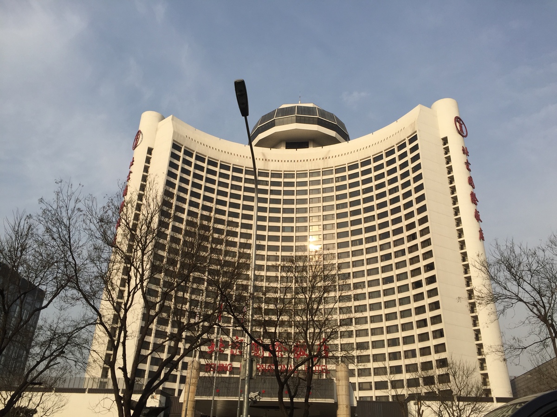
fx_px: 467
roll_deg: -2.3
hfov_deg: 61.7
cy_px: 208
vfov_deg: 48.2
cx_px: 278
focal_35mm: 29
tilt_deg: +28.8
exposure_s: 1/2639
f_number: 2.2
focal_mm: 4.15
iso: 32
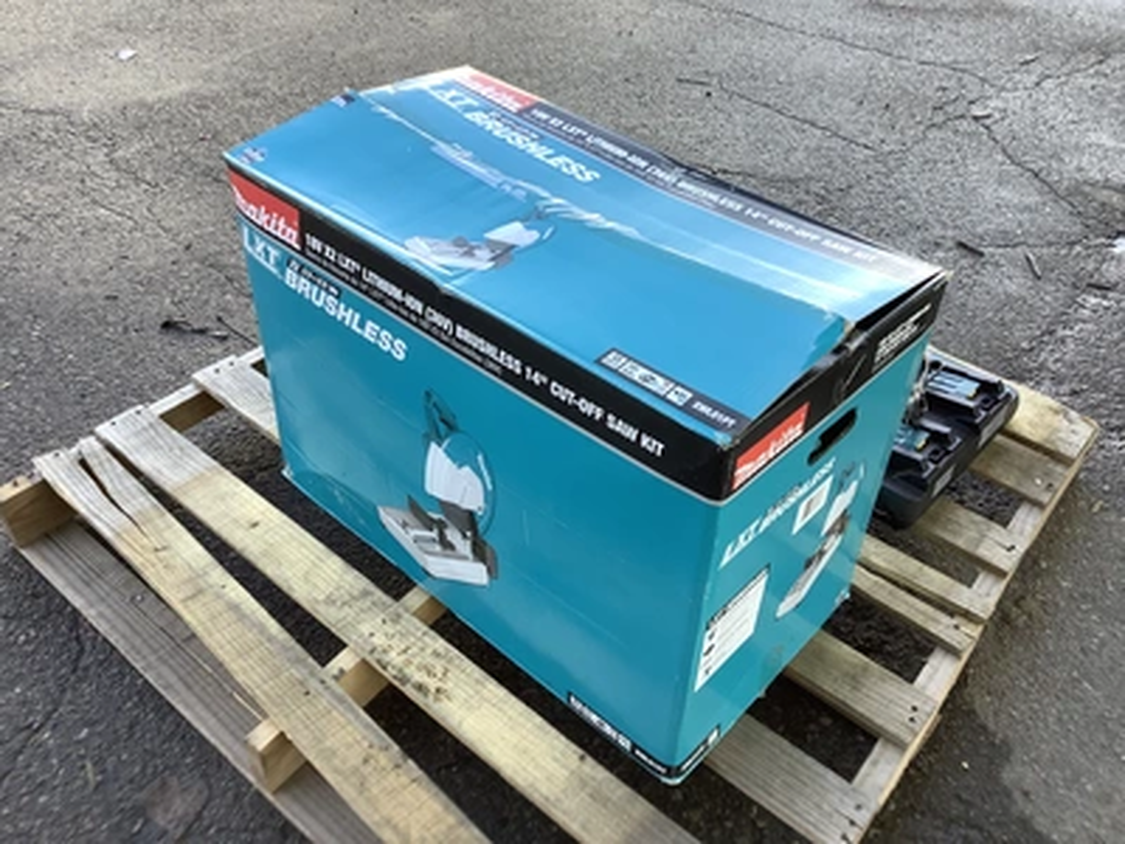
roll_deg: -2.8
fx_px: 1007
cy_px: 422
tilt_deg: -38.2
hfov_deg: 58.4
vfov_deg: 45.4
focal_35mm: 31
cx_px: 562
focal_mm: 3.3
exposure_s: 1/120
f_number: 2.4
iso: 32
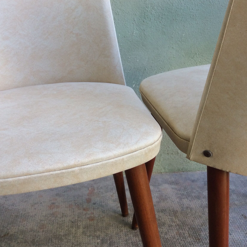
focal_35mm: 44
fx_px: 355
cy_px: 56
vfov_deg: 37.2
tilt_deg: -13.2
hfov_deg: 38.3
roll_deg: +2.3
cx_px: 113
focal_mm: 3.3
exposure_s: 1/33
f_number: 2.4
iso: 32
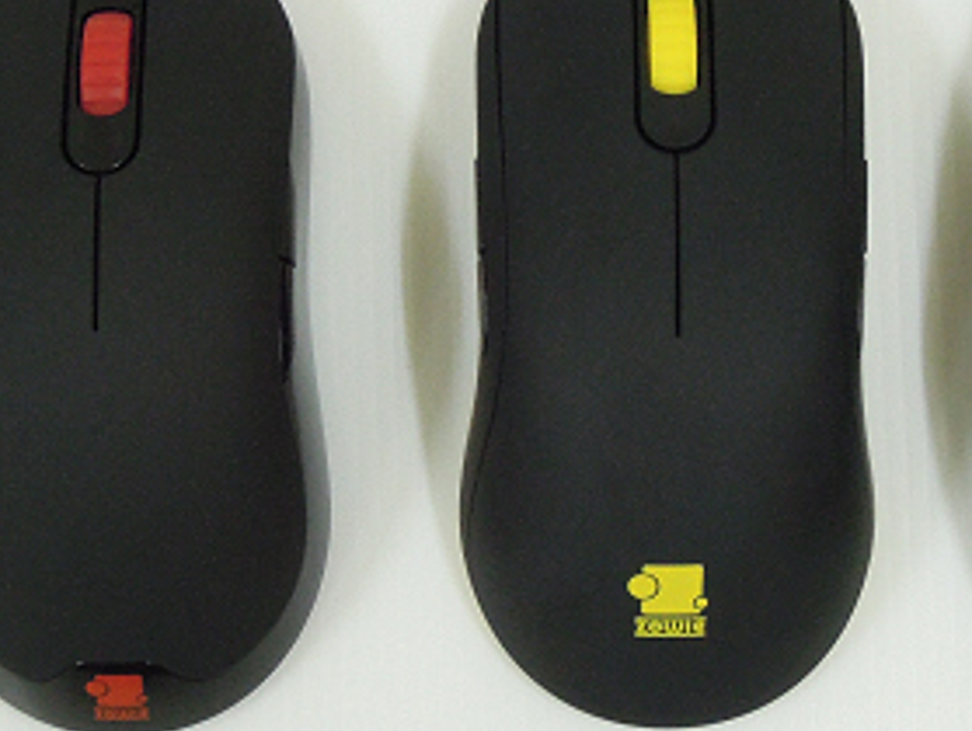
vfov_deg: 11.8
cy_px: 317
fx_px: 3543
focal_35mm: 126
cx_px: 376
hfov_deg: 15.6
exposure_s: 1/15
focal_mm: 9.9
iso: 640
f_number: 4
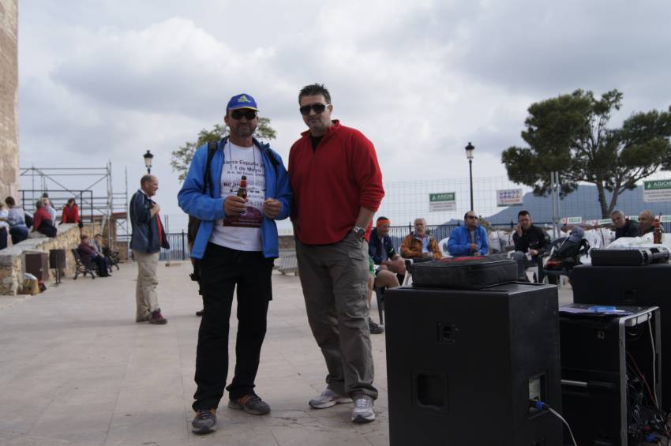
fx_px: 670
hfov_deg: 53.2
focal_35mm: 36
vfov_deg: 36.8
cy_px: 223
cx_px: 336
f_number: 5
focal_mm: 24
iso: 200
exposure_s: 1/1000
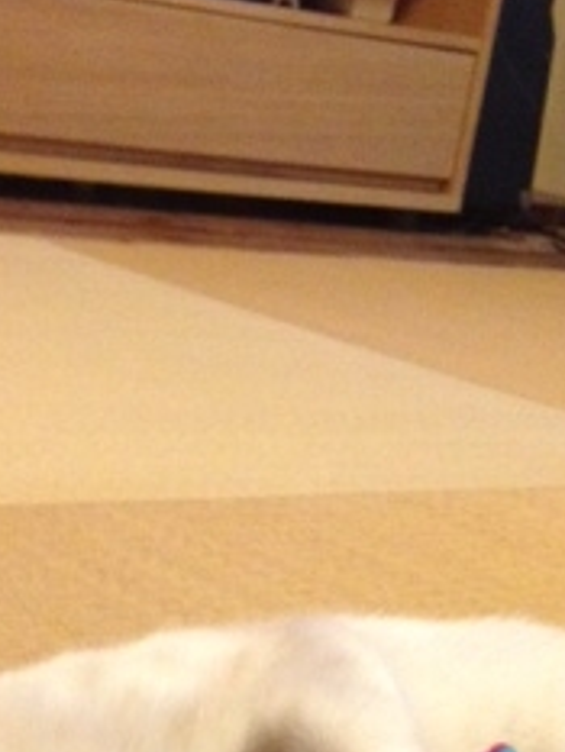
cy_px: 807
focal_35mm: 96
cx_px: 155
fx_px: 2087
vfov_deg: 19.6
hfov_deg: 15.4
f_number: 2.4
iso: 400
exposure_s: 1/20
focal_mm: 4.28
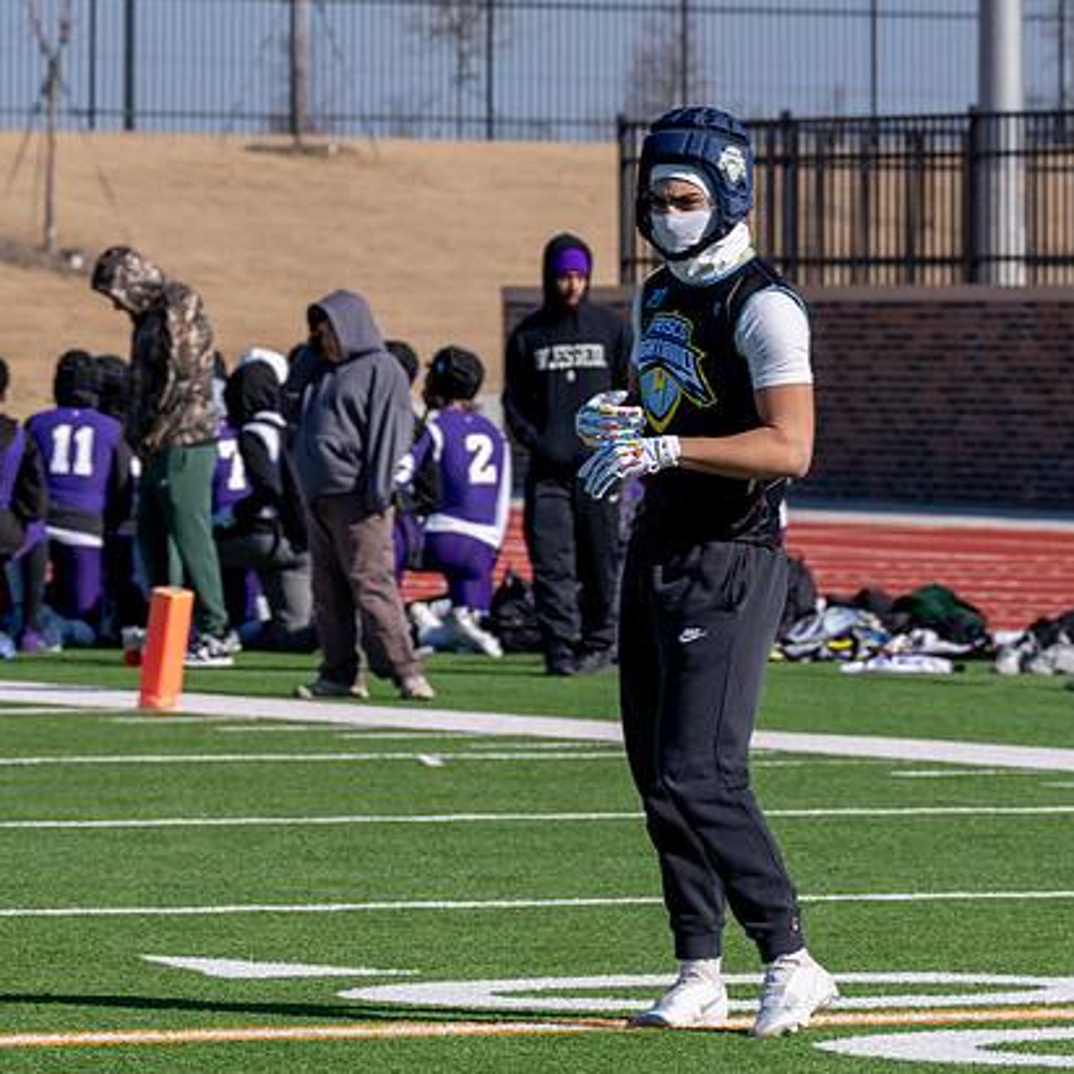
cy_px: 438
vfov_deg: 5.1
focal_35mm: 346
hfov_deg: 5.1
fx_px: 12145
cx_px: 605
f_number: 9
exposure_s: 1/400
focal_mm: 200
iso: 100
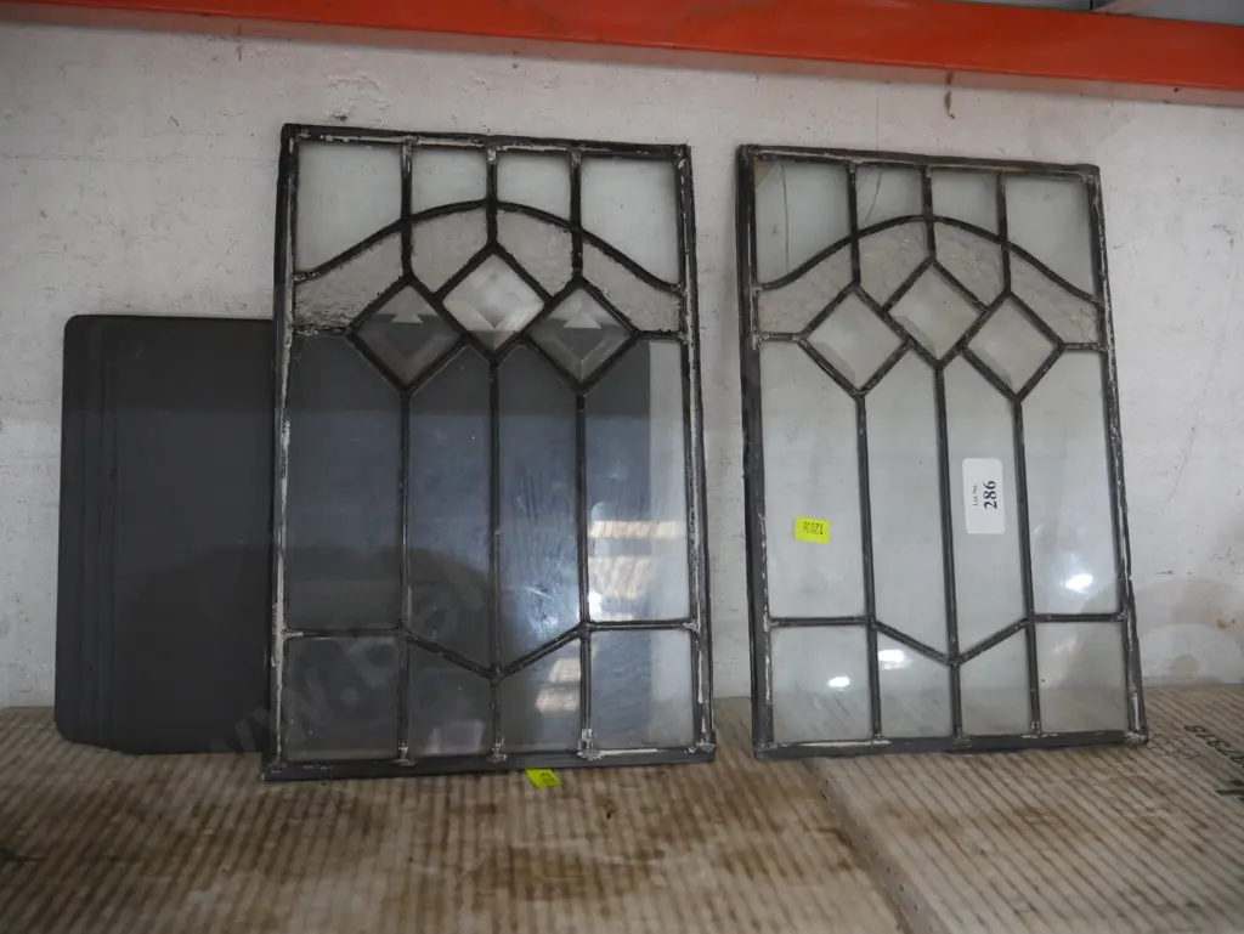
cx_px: 622
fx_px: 1007
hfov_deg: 63.4
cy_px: 467
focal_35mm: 28
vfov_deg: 49.8
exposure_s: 1/60
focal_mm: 14
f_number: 3.5
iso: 2000
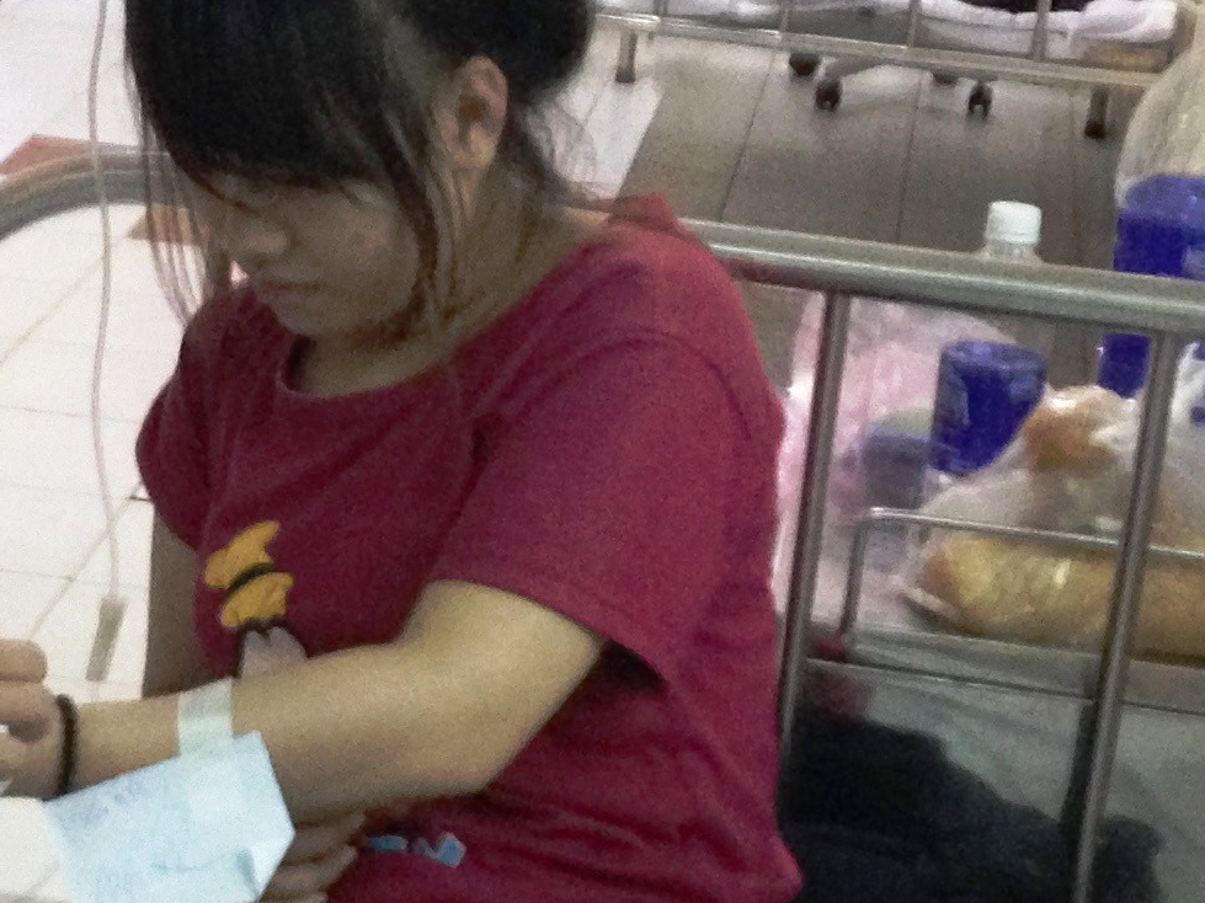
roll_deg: -4.6
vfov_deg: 13.5
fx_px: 3829
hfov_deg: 17.8
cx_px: 378
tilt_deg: -18.2
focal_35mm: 110
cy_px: 426
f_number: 2.4
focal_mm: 4.12
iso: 320
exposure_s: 1/15
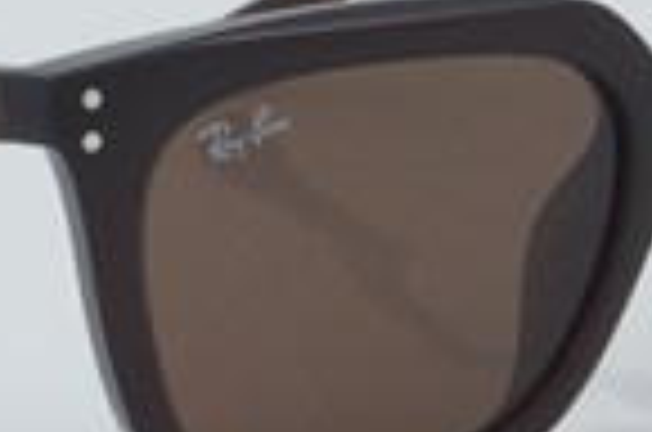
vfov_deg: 6.6
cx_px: 297
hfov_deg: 10.0
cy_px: 212
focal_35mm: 207
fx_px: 3741
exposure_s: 1/4
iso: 100
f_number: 29
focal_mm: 50
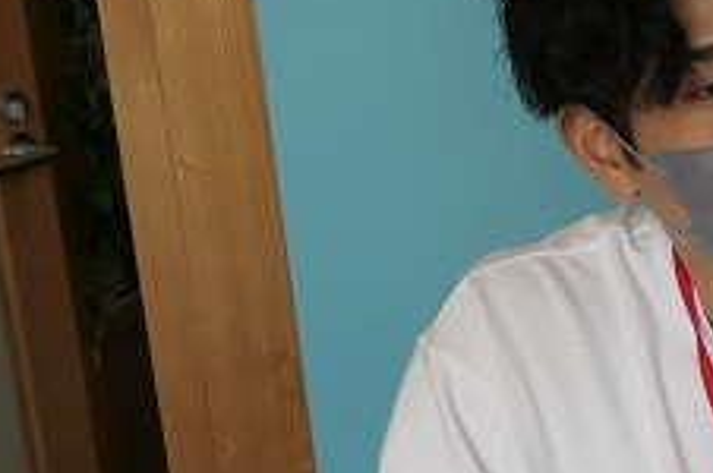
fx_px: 2452
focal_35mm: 124
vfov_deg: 10.9
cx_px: 1145
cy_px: 490
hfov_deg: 15.0
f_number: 3.7
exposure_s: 1/80
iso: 250
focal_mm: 12.8
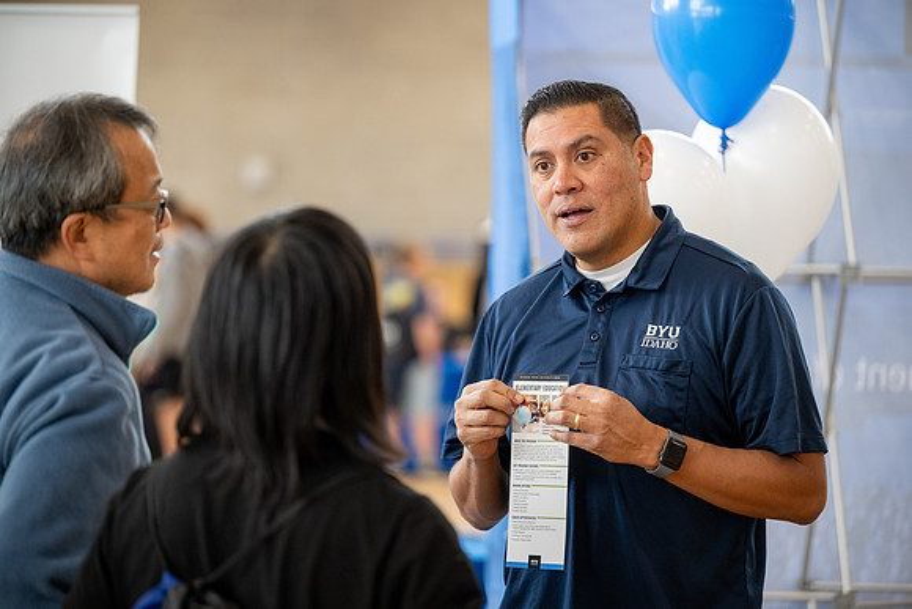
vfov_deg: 10.6
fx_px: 3294
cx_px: 456
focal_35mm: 130
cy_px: 304
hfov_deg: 15.8
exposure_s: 1/320
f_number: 2.8
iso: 1250
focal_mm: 130
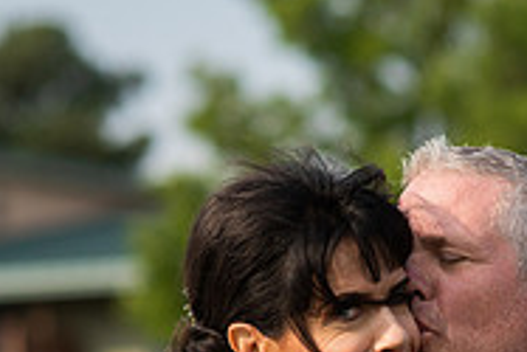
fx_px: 3853
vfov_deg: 5.2
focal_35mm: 263
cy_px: 511
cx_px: 409
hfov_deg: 7.8
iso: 160
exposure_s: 1/3200
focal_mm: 85
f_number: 2.2
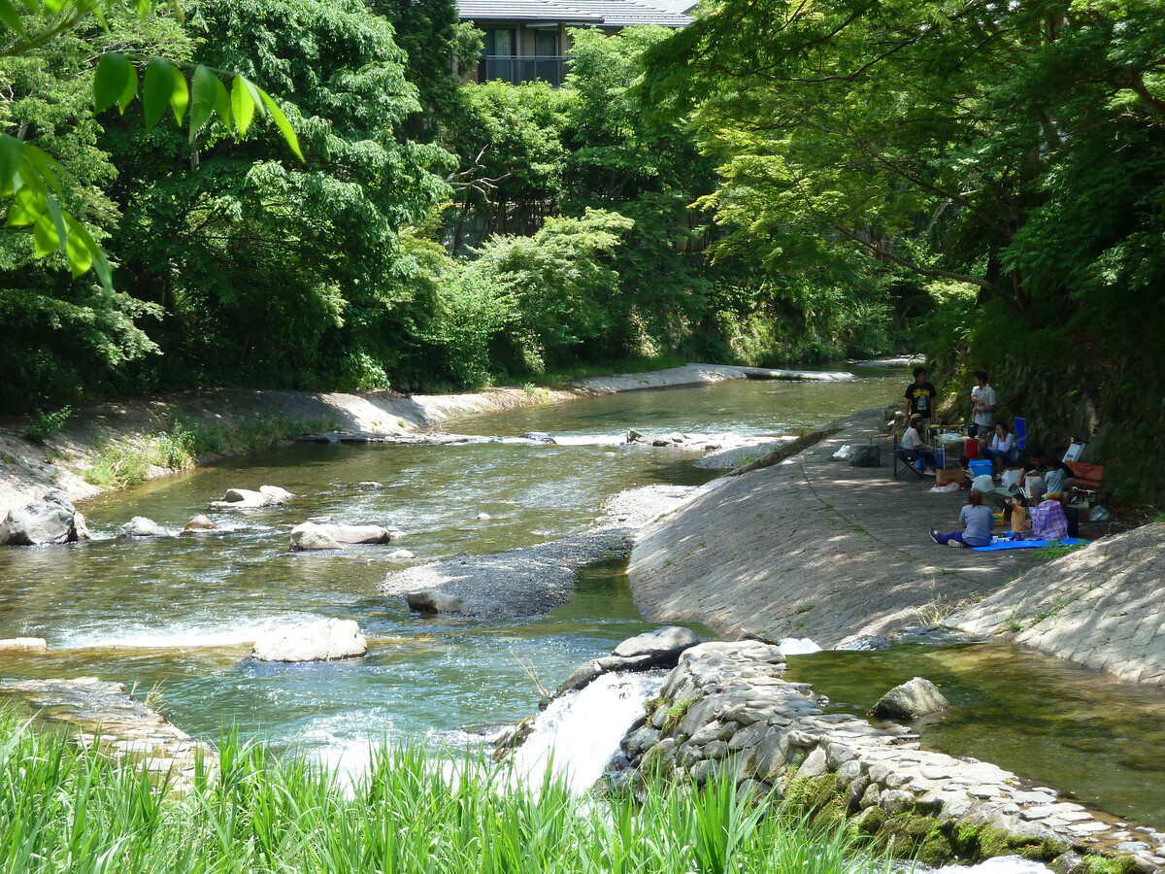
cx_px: 582
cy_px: 437
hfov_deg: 18.9
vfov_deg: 14.2
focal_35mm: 104
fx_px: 3500
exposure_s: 1/125
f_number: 4.3
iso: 80
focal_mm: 17
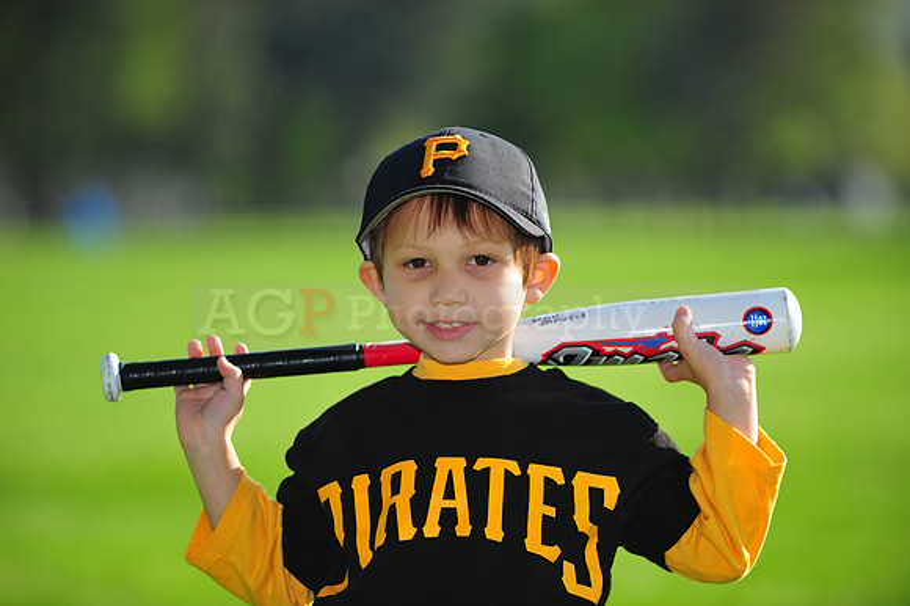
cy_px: 303
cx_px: 455
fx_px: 5052
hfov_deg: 10.3
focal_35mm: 200
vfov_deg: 6.9
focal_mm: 200
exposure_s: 1/1000
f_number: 4
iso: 200
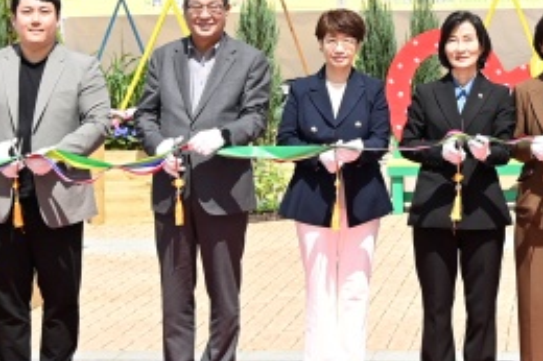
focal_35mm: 131
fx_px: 1975
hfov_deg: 15.5
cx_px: 462
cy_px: -55
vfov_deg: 10.3
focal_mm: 34
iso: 100
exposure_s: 1/250
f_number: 7.1
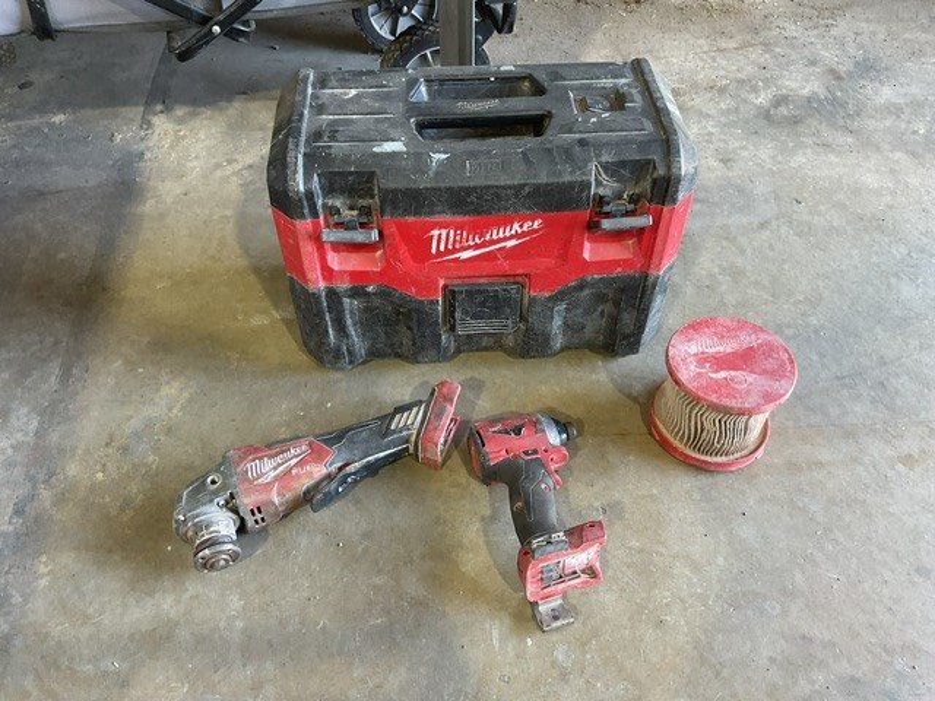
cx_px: 468
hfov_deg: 61.7
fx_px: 783
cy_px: 350
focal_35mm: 29
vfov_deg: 48.2
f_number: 1.8
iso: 80
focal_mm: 3
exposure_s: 1/50
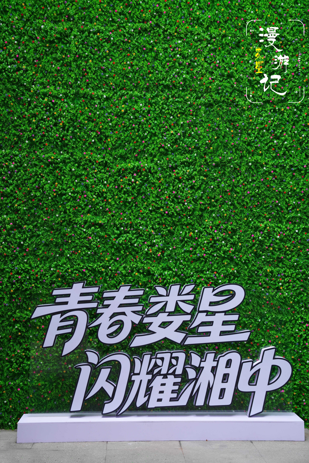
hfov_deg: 28.1
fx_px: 618
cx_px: 154
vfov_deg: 41.1
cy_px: 232
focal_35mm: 48
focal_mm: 48
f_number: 22
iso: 500
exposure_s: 1/125
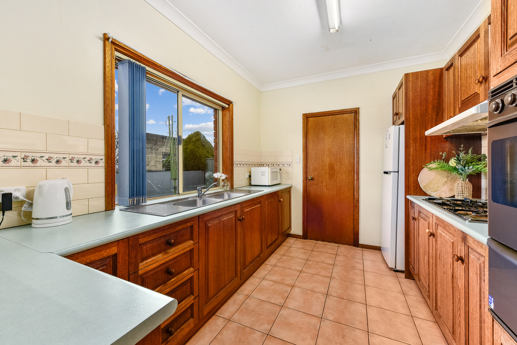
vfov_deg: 81.3
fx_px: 201
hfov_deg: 104.2
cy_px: 172
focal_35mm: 14
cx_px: 258
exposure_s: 1/2
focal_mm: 14
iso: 125
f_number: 11
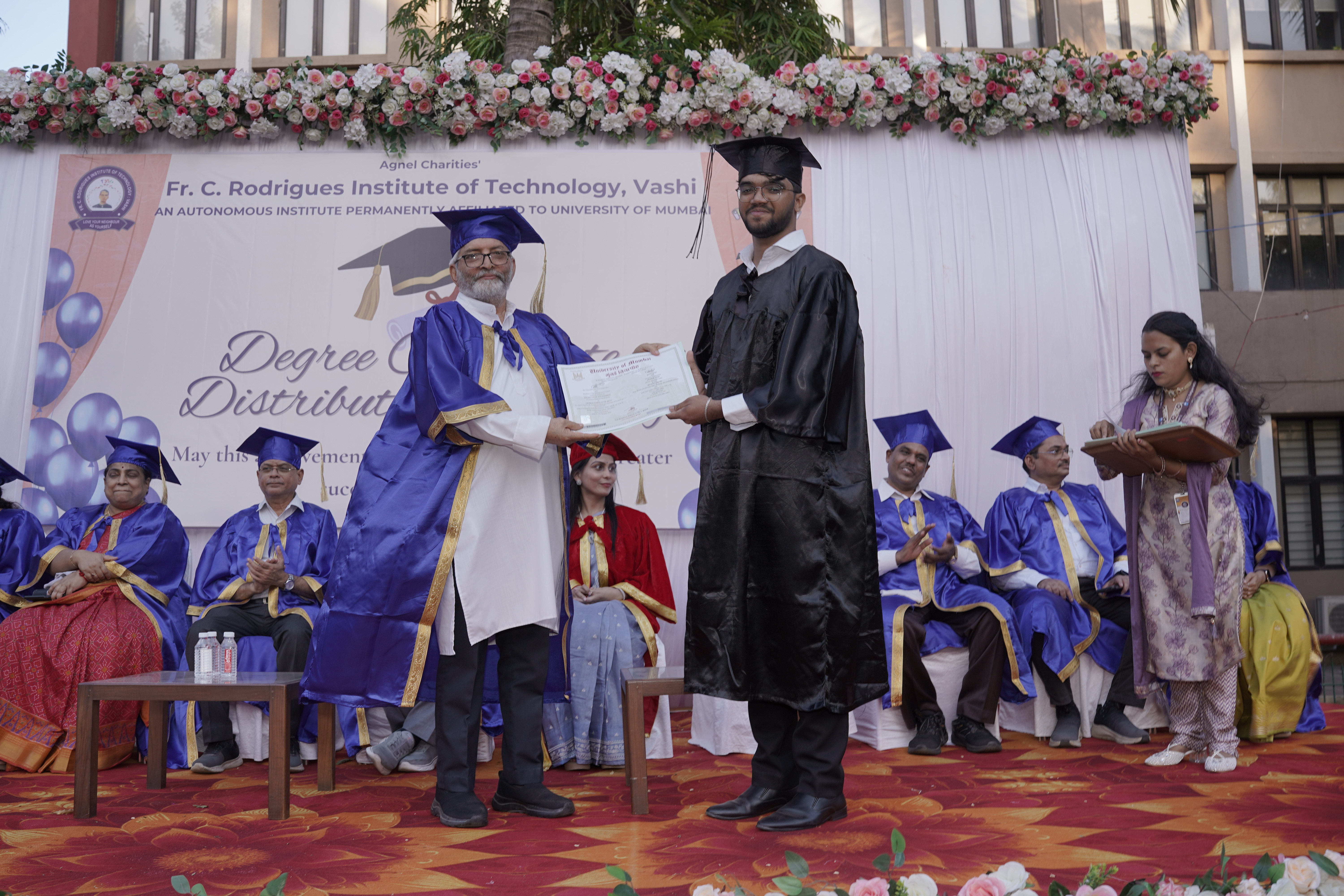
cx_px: 672
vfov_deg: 37.9
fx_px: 1307
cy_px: 448
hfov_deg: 54.4
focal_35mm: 35
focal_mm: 35
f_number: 5
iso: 100
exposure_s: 1/80
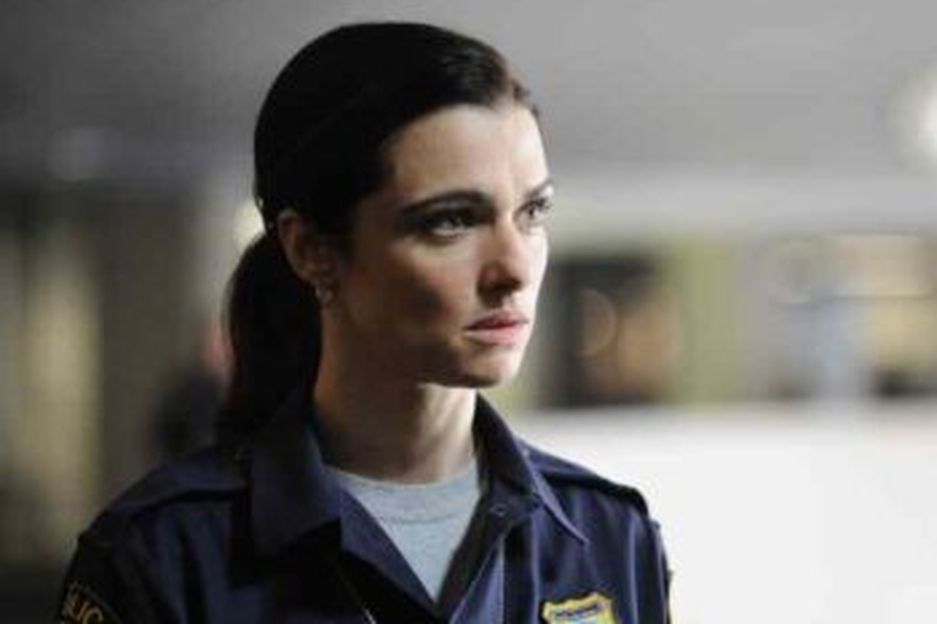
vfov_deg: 13.5
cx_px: 511
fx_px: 2627
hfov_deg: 20.2
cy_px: 331
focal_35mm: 101
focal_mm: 85
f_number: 1.8
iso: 1250
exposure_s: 1/160
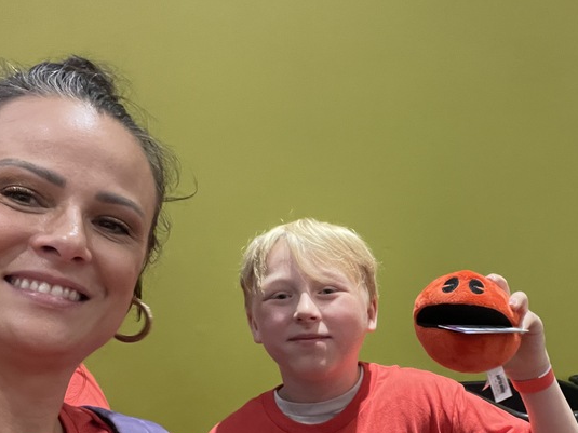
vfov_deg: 32.2
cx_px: 375
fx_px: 735
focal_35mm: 44
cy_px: 326
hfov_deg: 42.5
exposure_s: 1/30
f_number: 2.2
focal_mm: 2.71
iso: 400
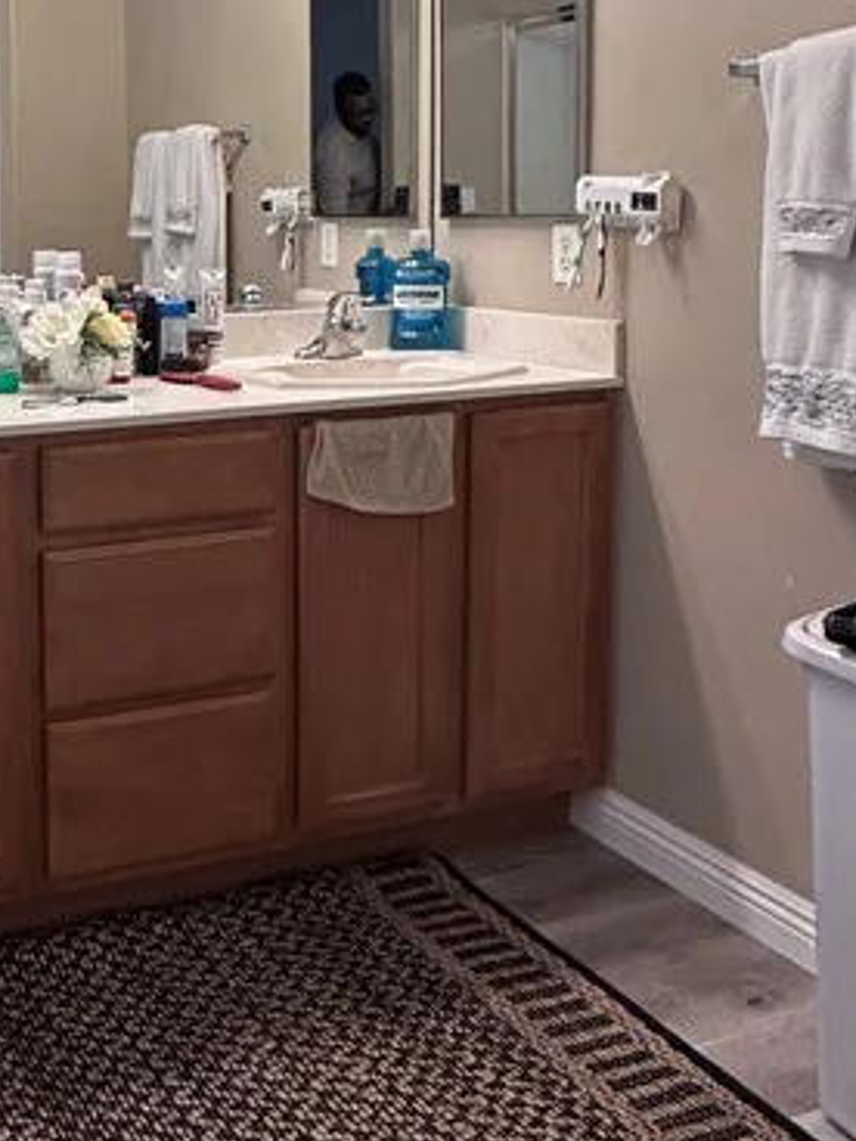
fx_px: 1286
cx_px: 3
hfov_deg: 33.7
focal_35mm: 39
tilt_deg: -3.7
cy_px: 319
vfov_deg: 46.5
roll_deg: +0.7
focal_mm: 2.22
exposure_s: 1/120
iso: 320
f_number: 2.2
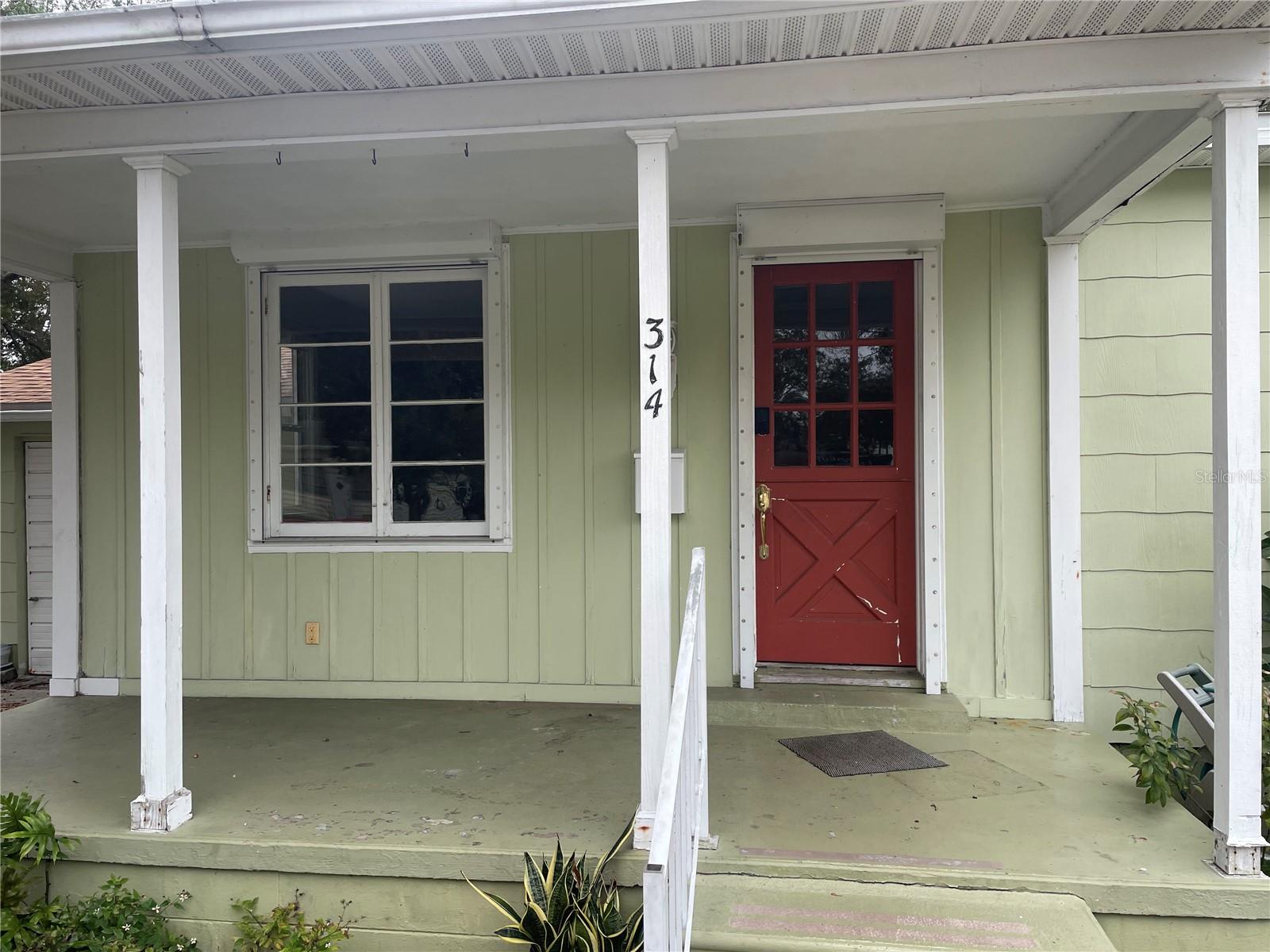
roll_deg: -0.1
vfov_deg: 53.1
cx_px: 635
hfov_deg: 67.3
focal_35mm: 26
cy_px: 476
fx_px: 954
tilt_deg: +0.9
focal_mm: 4.2
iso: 32
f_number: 1.6
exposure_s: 1/629
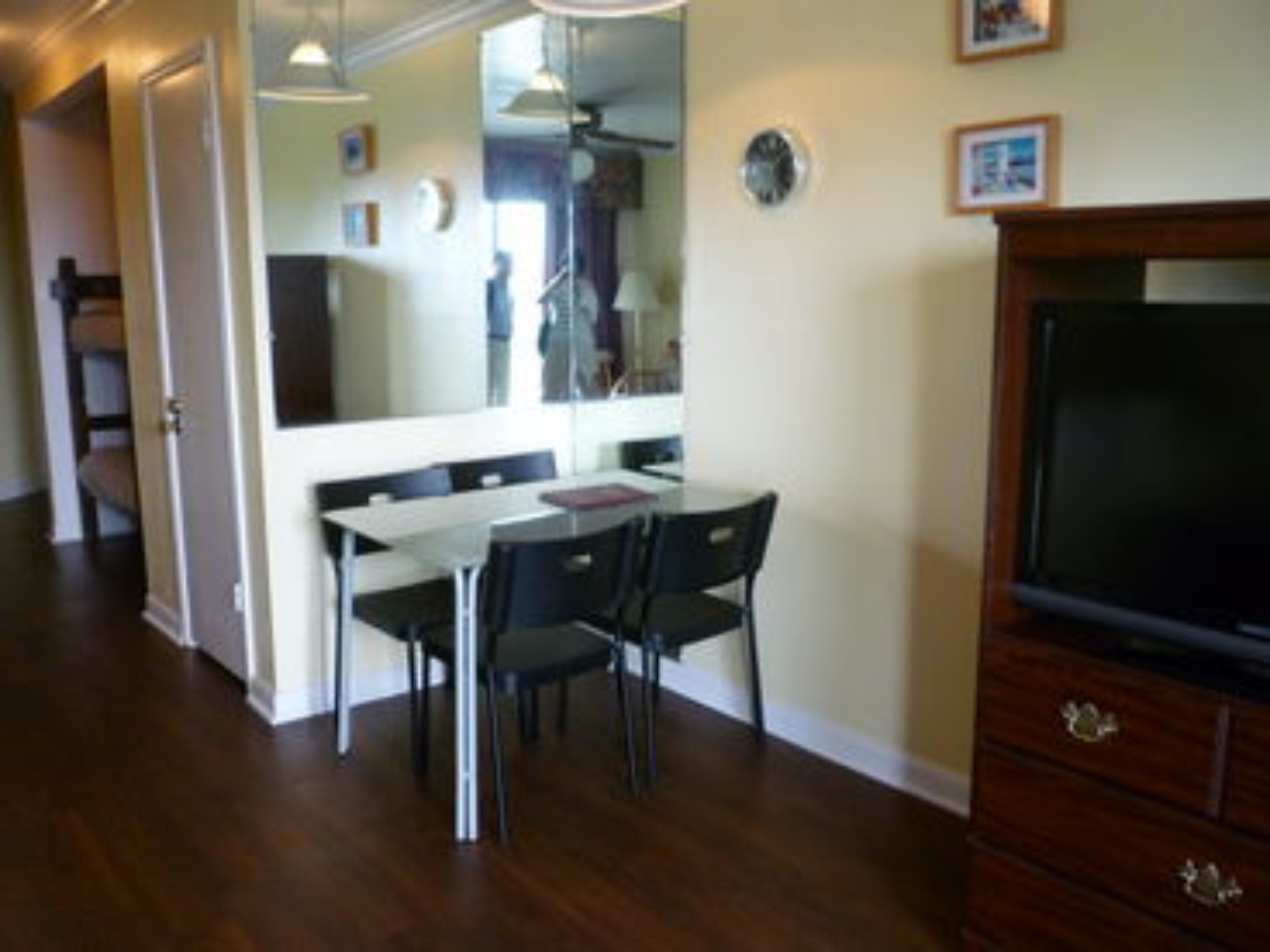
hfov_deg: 61.7
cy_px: 476
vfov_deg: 48.2
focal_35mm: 29
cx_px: 635
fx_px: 1064
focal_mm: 5.2
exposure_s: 1/30
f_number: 3.3
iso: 320
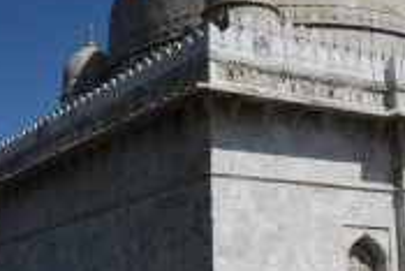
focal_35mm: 84
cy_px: 181
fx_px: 946
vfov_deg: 16.3
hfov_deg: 24.1
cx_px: 264
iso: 4000
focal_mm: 24
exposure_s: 1/3200
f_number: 22
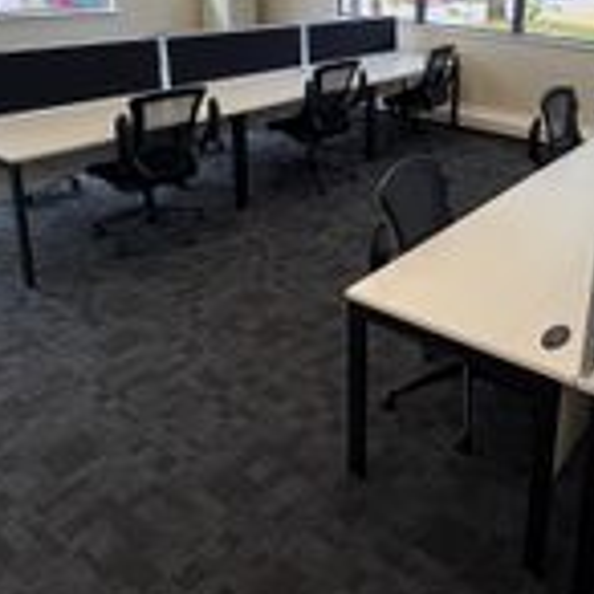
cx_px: 464
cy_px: 122
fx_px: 660
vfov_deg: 46.0
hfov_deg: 46.3
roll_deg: -2.6
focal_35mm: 34
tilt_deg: -15.3
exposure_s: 1/100
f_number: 2.2
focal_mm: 2.22
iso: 50
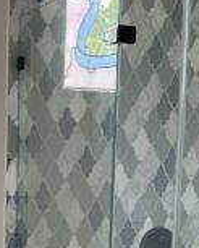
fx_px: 932
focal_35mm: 127
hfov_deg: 12.2
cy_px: 292
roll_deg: -1.9
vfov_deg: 14.7
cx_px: 55
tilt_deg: -7.1
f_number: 1.8
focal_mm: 4.25
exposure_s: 1/121
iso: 100
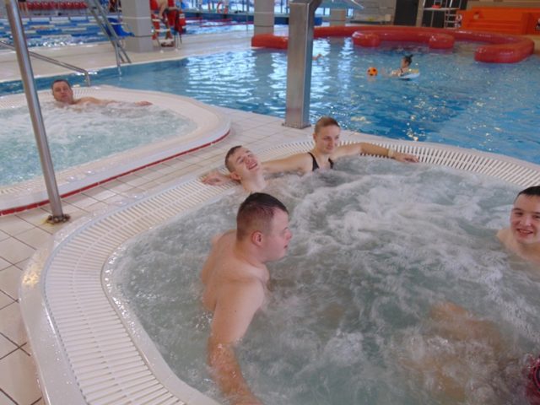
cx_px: 270
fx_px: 468
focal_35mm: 30
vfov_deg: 46.8
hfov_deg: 60.0
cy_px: 202
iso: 100
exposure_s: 1/30
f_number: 3.1
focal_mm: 5.4
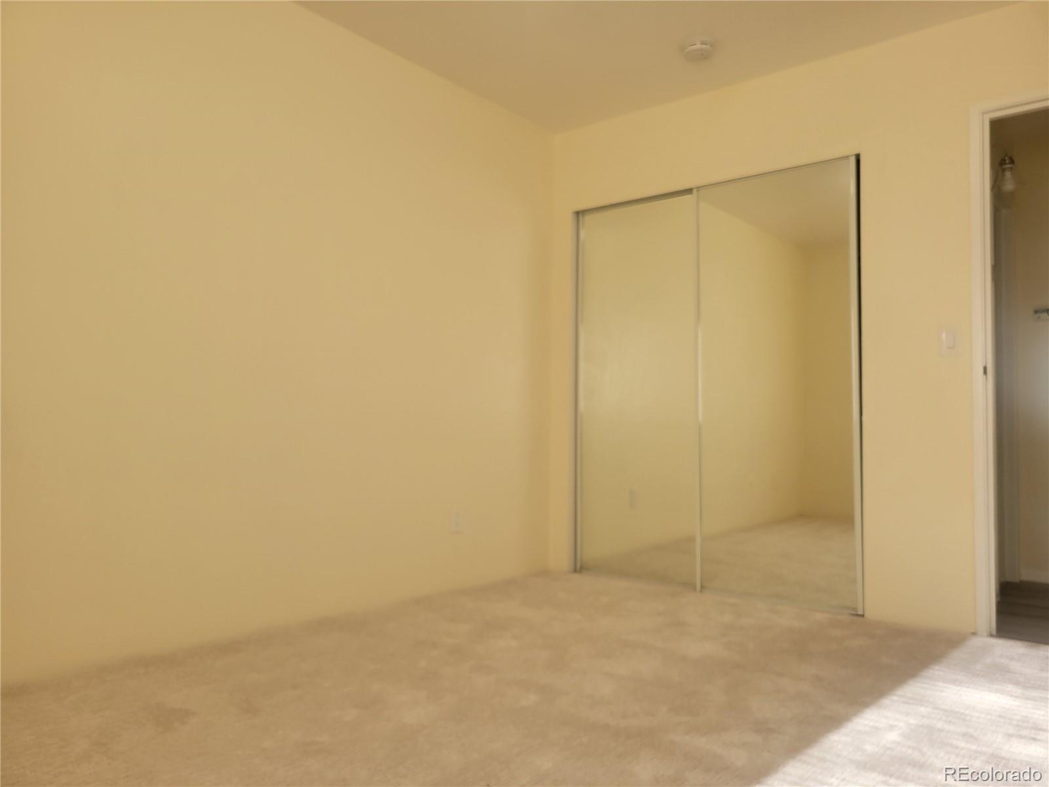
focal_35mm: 26
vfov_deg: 53.1
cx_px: 524
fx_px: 788
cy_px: 394
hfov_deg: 67.3
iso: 40
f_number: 1.8
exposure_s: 1/125
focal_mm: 5.4
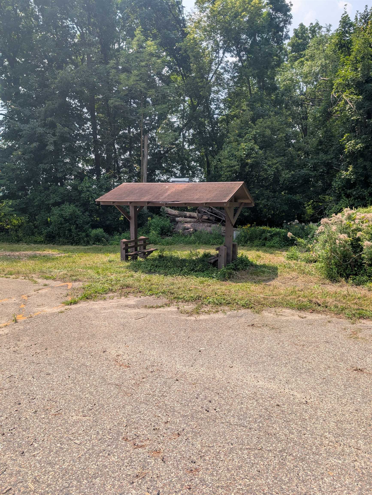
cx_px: 186
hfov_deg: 56.9
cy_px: 248
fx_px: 343
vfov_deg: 71.5
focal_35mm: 24
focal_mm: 6.9
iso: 19
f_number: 1.68
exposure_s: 1/802
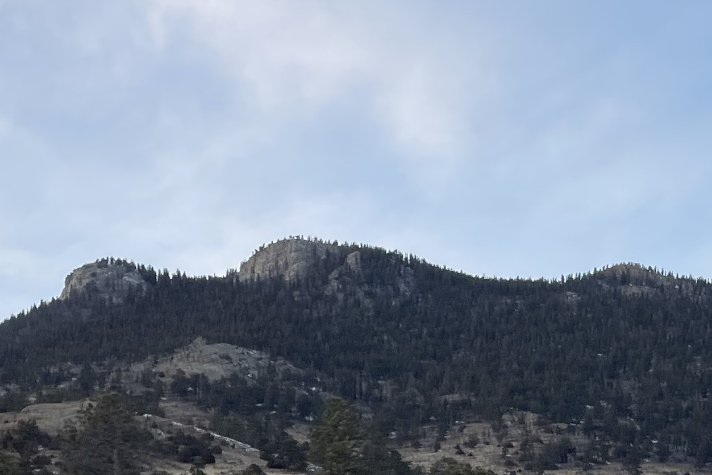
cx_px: 493
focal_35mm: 87
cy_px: 787
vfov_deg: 14.3
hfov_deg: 23.2
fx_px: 1720
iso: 32
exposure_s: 1/208
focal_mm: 4.2
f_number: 1.6
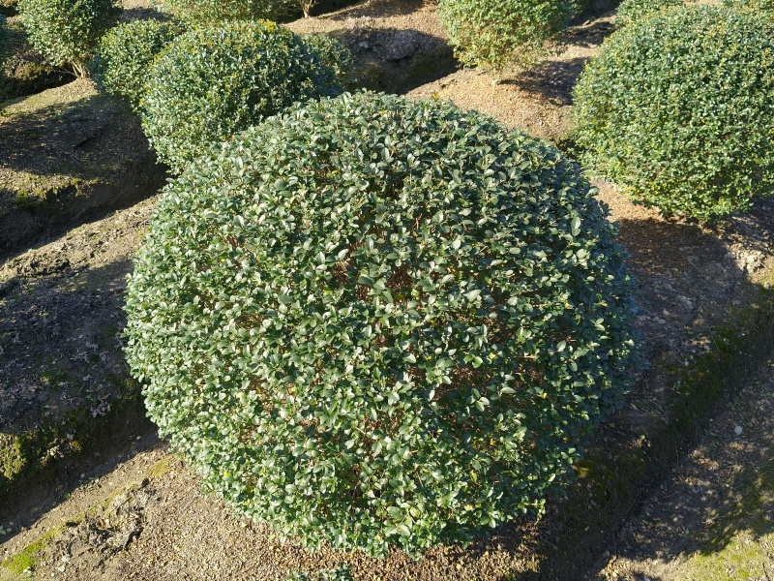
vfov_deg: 45.4
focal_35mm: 31
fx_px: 693
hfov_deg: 58.4
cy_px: 290
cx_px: 387
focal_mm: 4.84
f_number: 1.8
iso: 80
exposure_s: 1/823
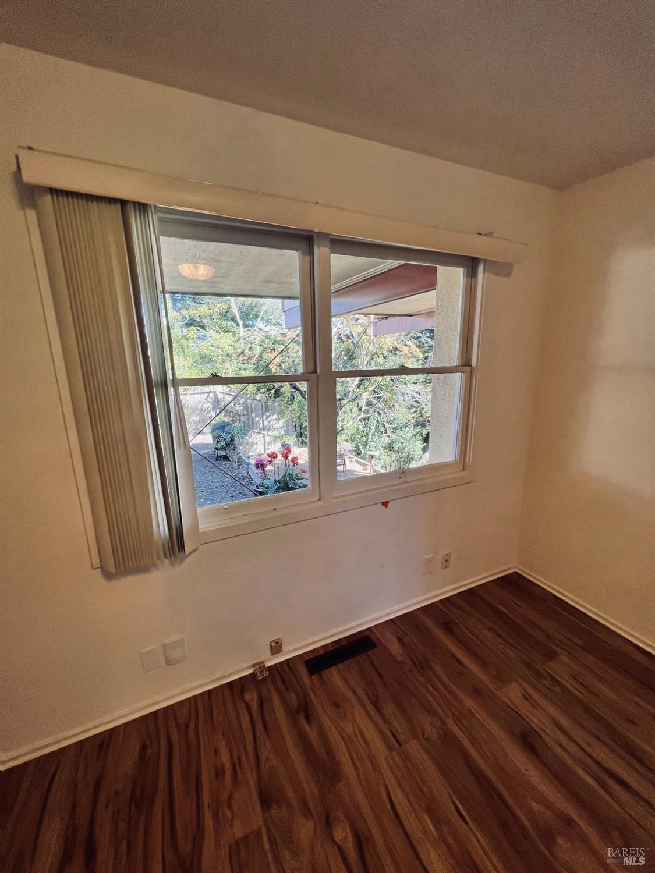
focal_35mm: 13
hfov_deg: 89.9
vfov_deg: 106.2
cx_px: 328
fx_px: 328
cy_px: 436
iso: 50
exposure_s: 1/120
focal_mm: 1.57
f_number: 1.8
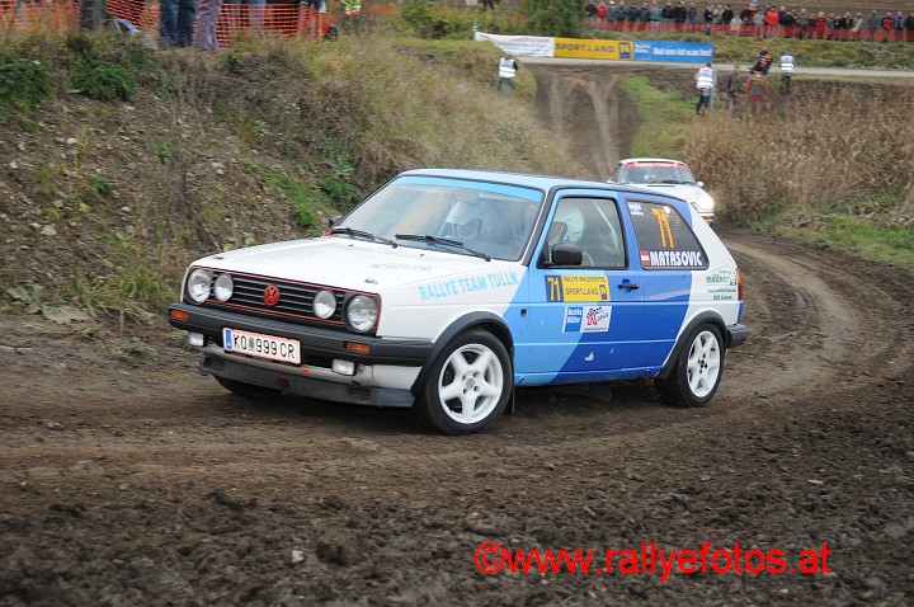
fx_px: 1826
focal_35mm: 72
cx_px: 457
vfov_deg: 18.9
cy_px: 304
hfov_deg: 28.1
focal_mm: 48
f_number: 3.2
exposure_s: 1/250
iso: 500
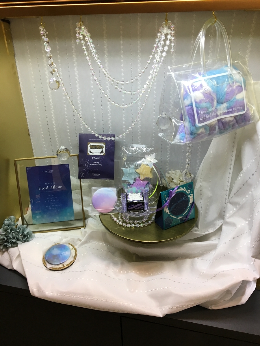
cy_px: 173
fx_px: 290
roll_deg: +1.7
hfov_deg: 48.2
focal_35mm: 29
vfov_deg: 61.7
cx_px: 130
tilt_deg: -27.8
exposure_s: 1/30
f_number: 2.2
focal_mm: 4.15
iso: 32
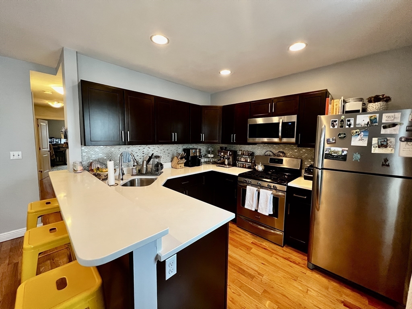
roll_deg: -0.4
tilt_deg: -5.3
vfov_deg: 89.9
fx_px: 155
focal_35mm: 13
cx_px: 206
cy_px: 154
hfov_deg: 106.2
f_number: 1.8
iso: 500
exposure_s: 1/60
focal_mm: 1.57
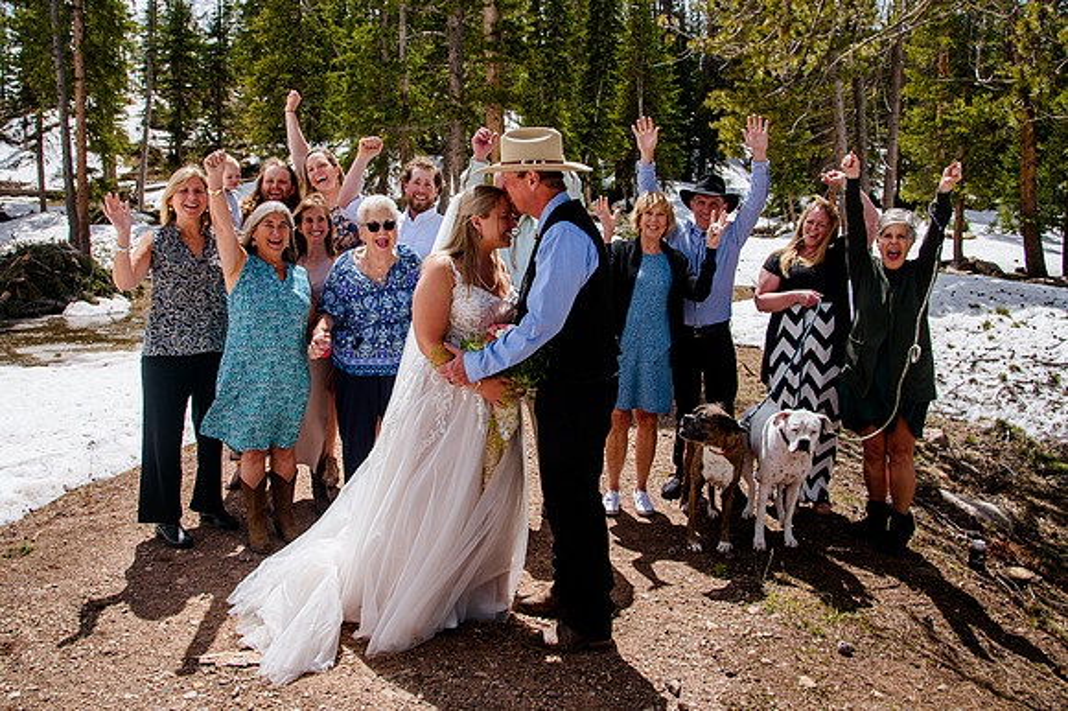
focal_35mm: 29
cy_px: 294
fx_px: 864
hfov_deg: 63.3
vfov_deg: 44.5
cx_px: 497
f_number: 6.3
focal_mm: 24
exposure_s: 1/800
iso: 400
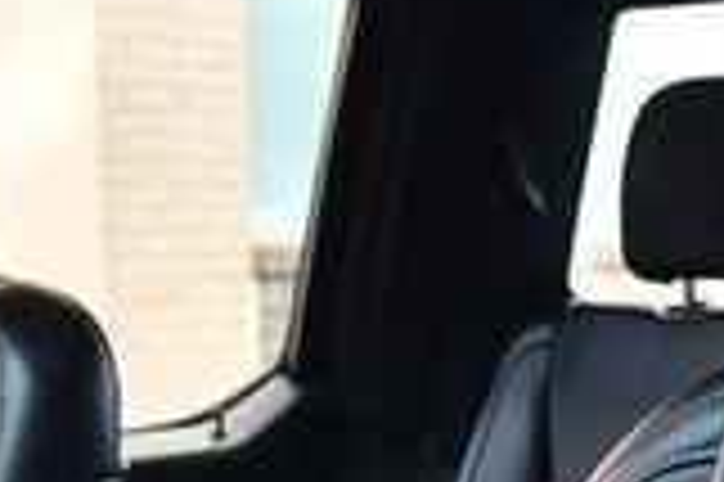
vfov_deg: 11.2
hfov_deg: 17.1
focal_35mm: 119
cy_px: 599
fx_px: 2391
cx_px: 598
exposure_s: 1/125
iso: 800
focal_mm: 20
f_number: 3.5
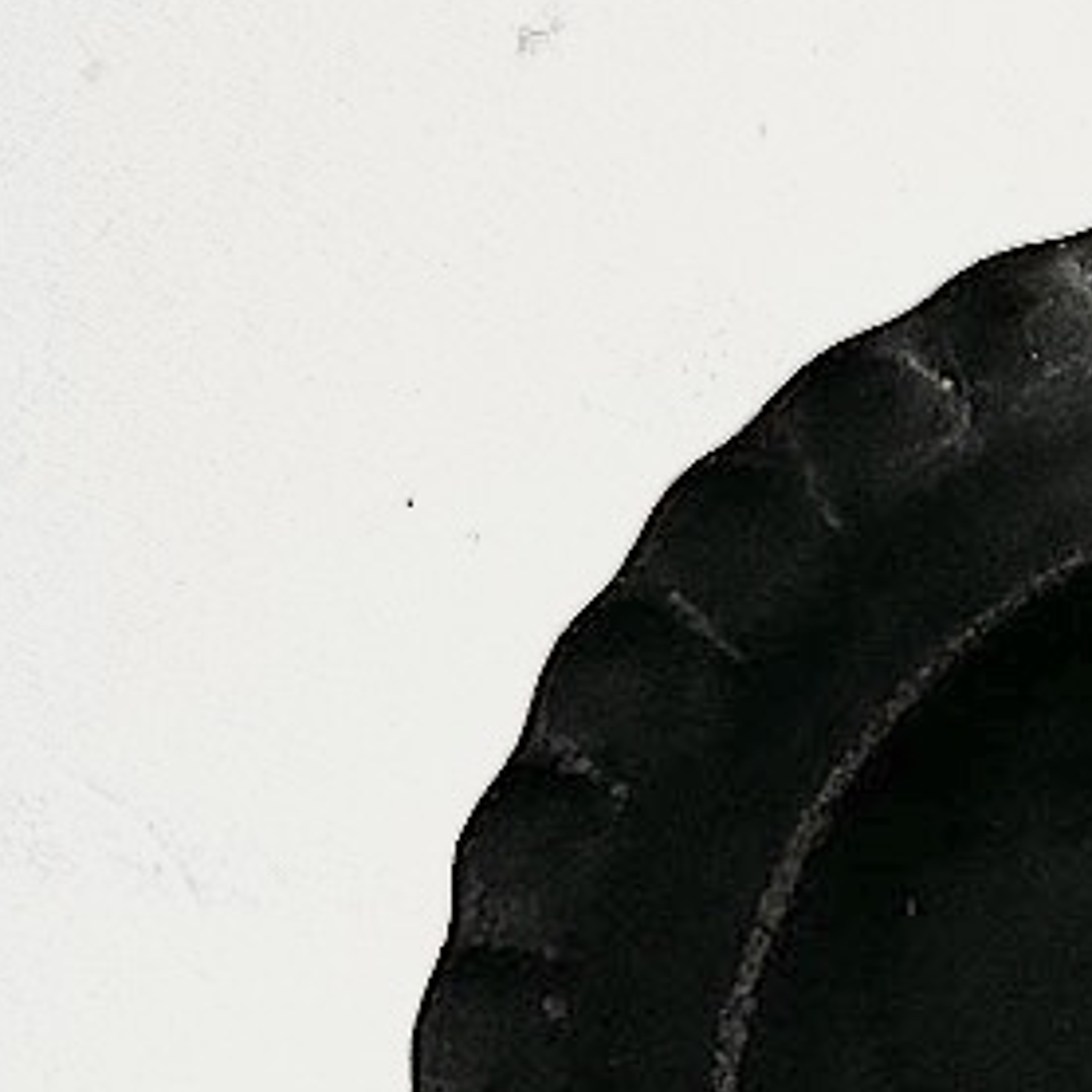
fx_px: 3783
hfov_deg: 15.6
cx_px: 1457
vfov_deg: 16.2
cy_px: 978
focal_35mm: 106
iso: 400
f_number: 1.5
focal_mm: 5.7
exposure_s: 1/40
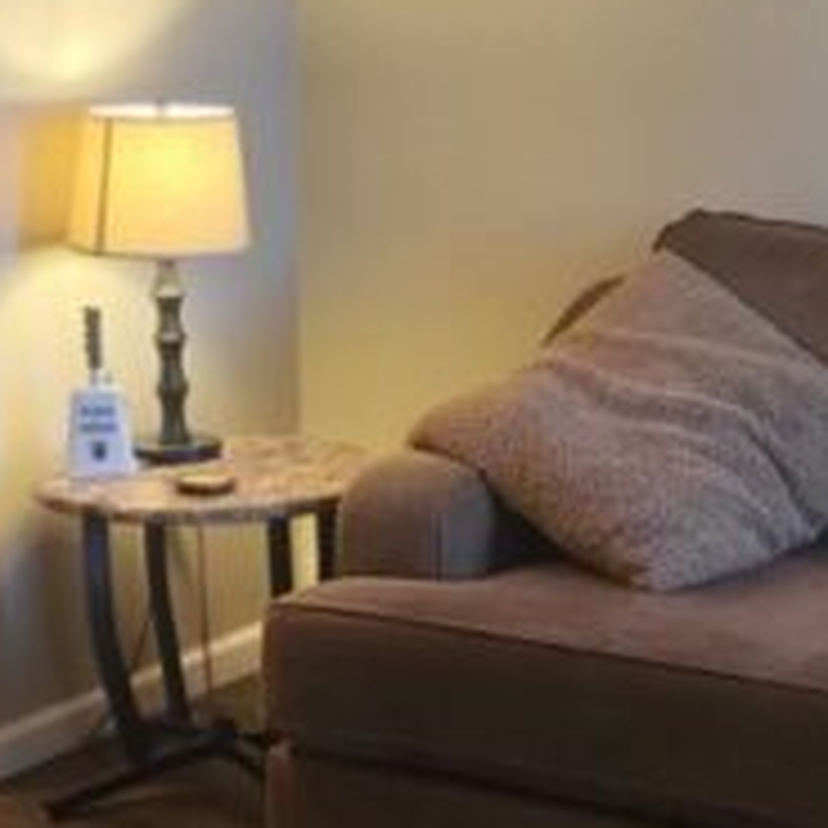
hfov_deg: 17.0
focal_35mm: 100
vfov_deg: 17.3
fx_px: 2706
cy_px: 207
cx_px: 18
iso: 200
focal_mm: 5.4
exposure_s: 1/60
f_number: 1.8
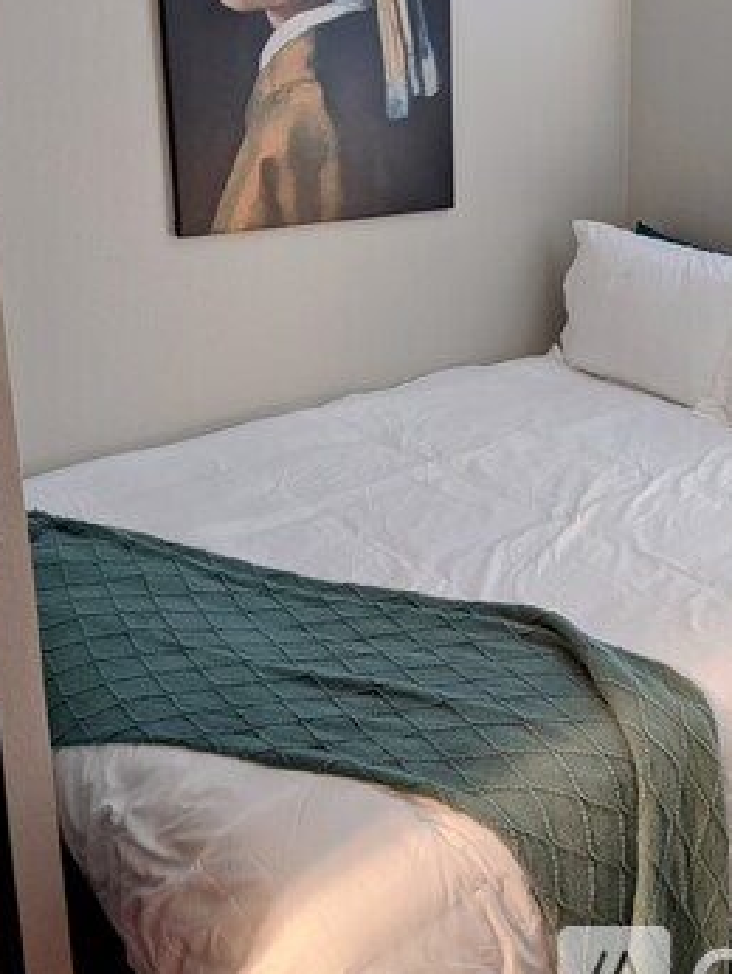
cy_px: 335
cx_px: 486
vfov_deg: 47.2
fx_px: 1098
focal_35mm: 39
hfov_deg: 36.5
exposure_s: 1/24
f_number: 1.73
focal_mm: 4.38
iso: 323
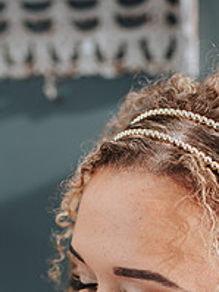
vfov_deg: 23.9
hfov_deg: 19.4
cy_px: 329
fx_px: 642
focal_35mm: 76
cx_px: 126
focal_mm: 35
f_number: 2.8
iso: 450
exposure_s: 1/250
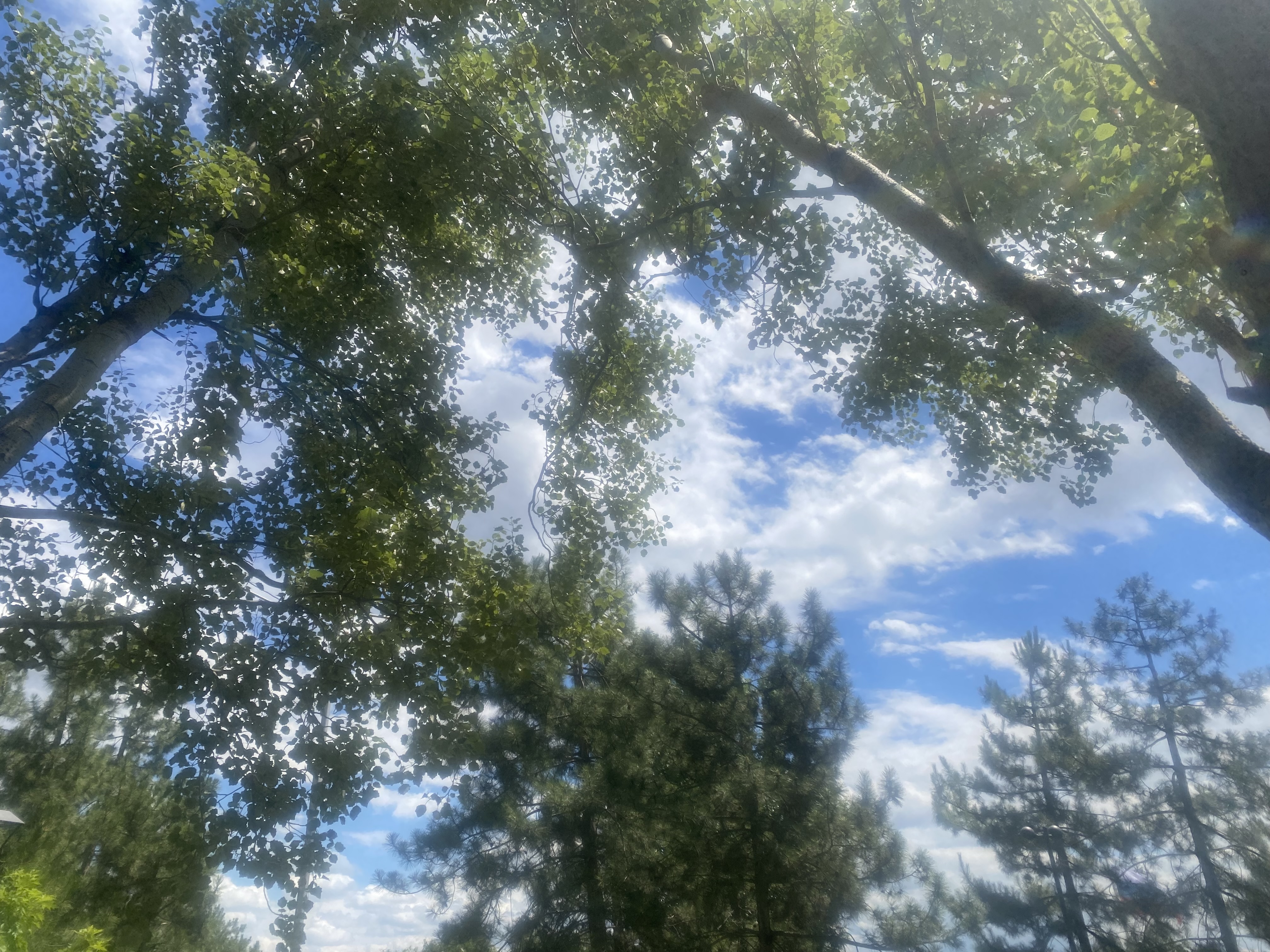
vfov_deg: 53.1
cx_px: 635
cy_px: 476
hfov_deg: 67.3
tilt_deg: +28.8
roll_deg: +1.8
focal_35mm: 26
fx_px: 954
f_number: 1.8
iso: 32
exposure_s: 1/3846
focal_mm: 4.25
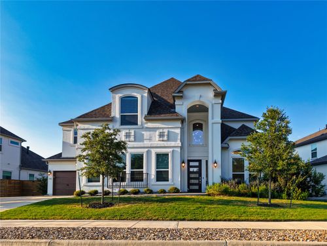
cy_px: 123
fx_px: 227
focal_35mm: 24
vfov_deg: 56.8
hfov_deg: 71.6
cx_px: 164
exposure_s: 1/1500
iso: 140
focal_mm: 8.67
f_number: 1.8
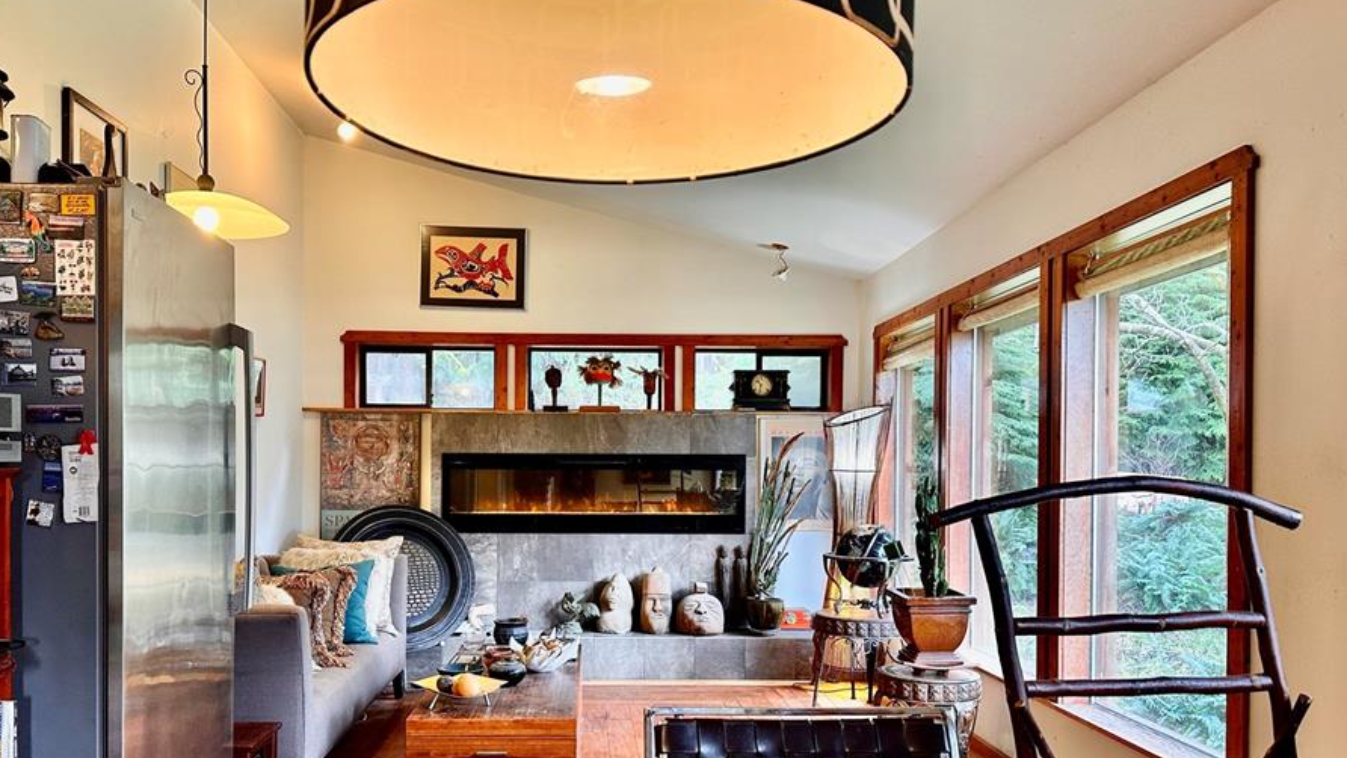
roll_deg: -0.6
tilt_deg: +0.0
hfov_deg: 64.2
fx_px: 1072
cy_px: 467
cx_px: 612
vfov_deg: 38.7
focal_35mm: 30
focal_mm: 6.86
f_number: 1.78
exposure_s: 1/60
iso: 160
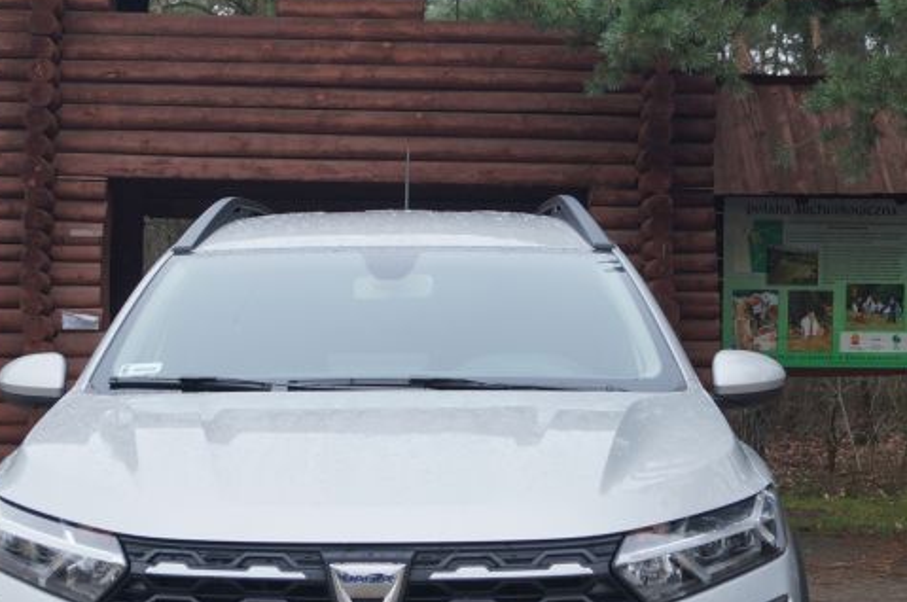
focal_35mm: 77
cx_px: 365
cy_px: 464
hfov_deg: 26.3
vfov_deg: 17.5
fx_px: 1937
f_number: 4
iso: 100
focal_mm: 24
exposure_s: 1/60
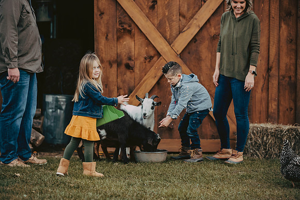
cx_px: 150
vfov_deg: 11.2
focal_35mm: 122
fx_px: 1017
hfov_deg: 16.8
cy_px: 100
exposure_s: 1/200
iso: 640
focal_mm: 122
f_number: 2.8
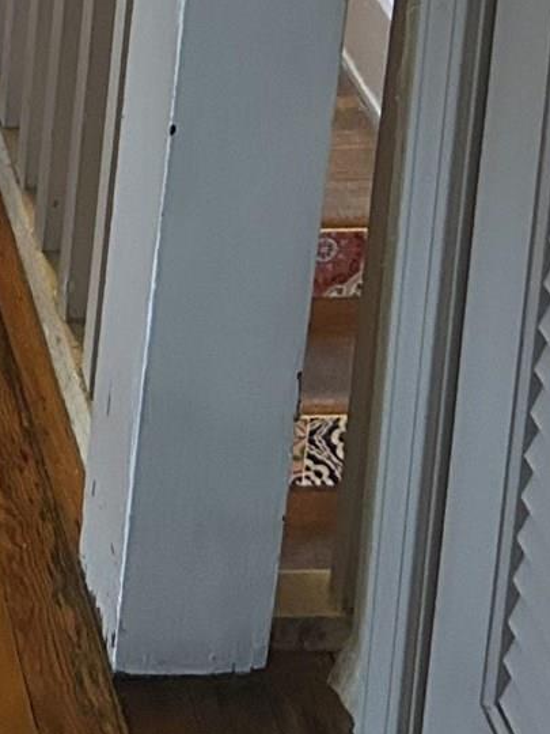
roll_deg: -1.6
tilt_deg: -12.1
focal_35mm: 111
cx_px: -293
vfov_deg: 14.7
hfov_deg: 12.6
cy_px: -719
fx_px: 2352
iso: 500
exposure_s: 1/60
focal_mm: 5.7
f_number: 1.5
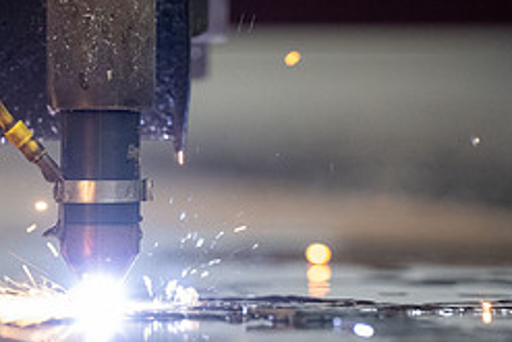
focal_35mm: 479
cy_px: 74
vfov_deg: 2.9
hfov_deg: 4.3
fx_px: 6816
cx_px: 129
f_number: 4
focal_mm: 200
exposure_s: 1/400
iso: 4000
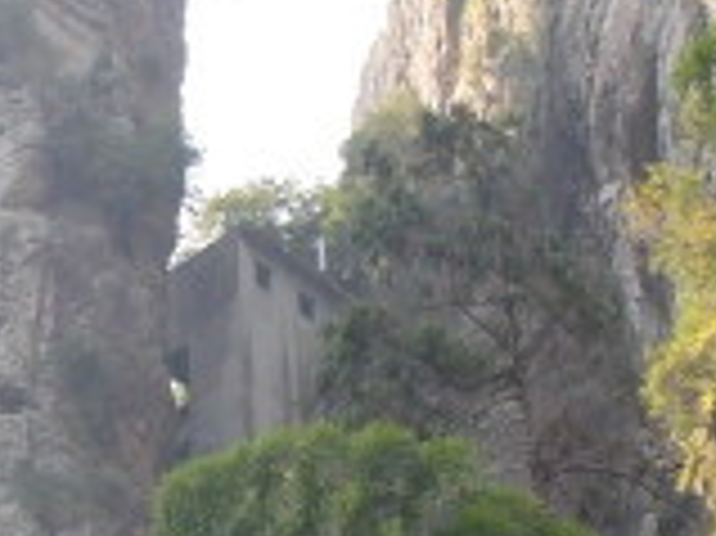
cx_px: 63
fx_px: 3059
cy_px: 797
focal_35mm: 148
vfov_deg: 9.7
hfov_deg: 13.2
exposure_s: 1/250
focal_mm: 4
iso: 125
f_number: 3.1
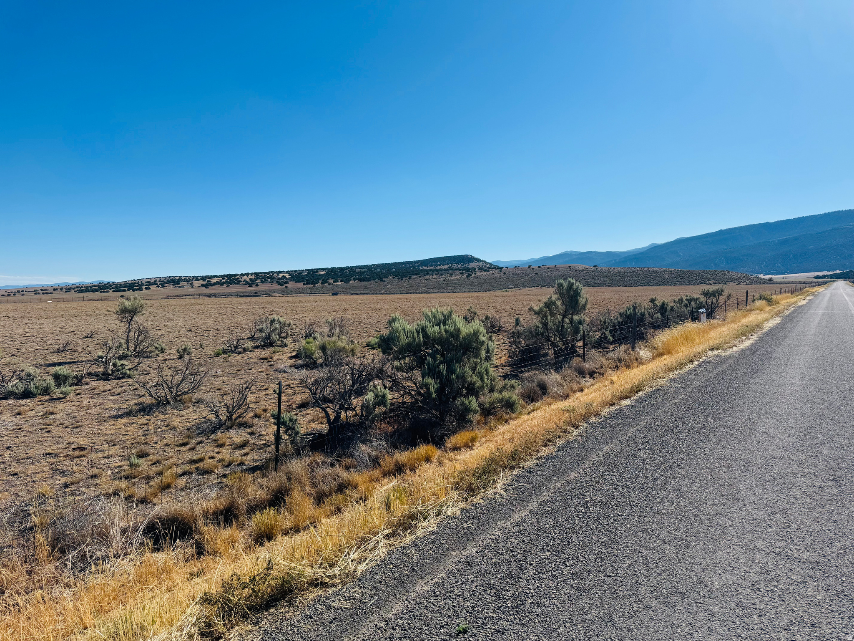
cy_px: 320
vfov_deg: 56.8
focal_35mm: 24
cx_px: 427
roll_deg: +0.6
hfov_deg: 71.6
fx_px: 592
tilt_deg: -2.5
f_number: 1.78
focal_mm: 6.76
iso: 80
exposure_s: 1/7092
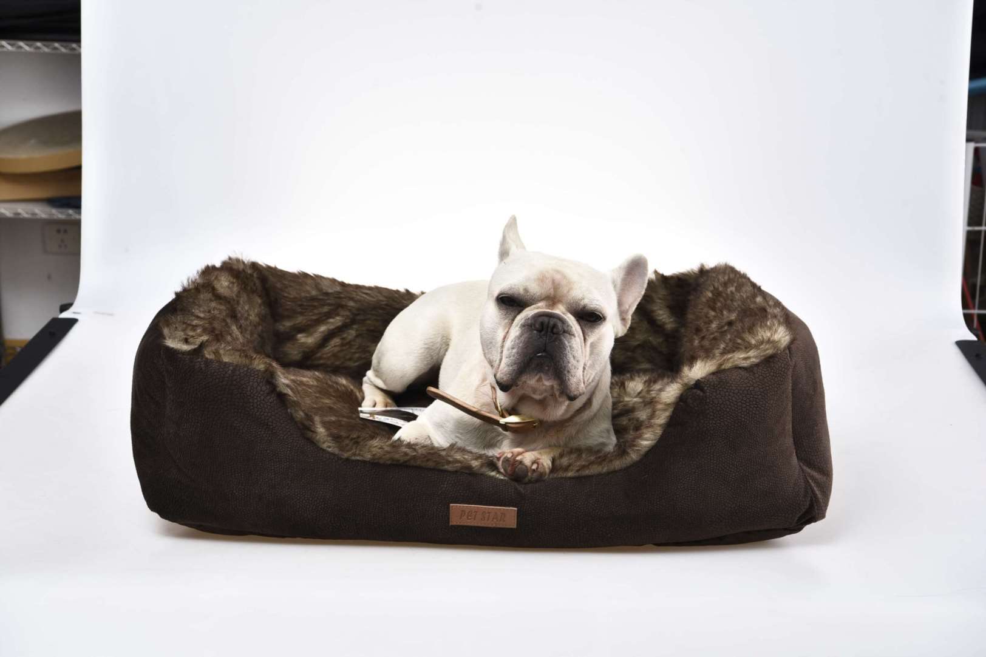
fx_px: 1780
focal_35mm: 65
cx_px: 493
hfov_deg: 31.0
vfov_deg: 20.9
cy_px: 328
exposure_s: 1/125
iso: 250
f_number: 10
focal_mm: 65
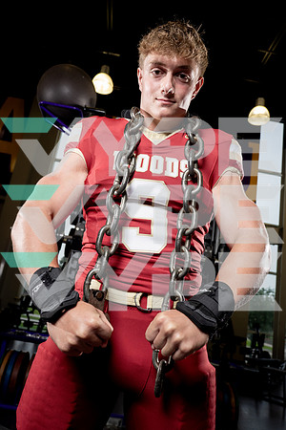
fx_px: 346
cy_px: 215
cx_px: 143
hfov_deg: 45.0
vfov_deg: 63.7
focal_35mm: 29
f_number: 5.6
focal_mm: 29
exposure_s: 1/250
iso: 640
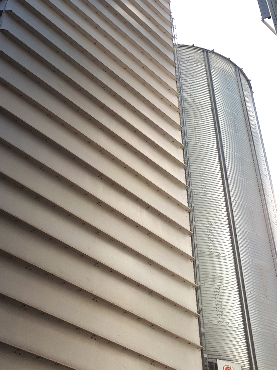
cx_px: 87
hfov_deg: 29.4
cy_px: 48
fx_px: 523
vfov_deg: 36.8
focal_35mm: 49
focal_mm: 3.6
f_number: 1.9
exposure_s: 1/397
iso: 40
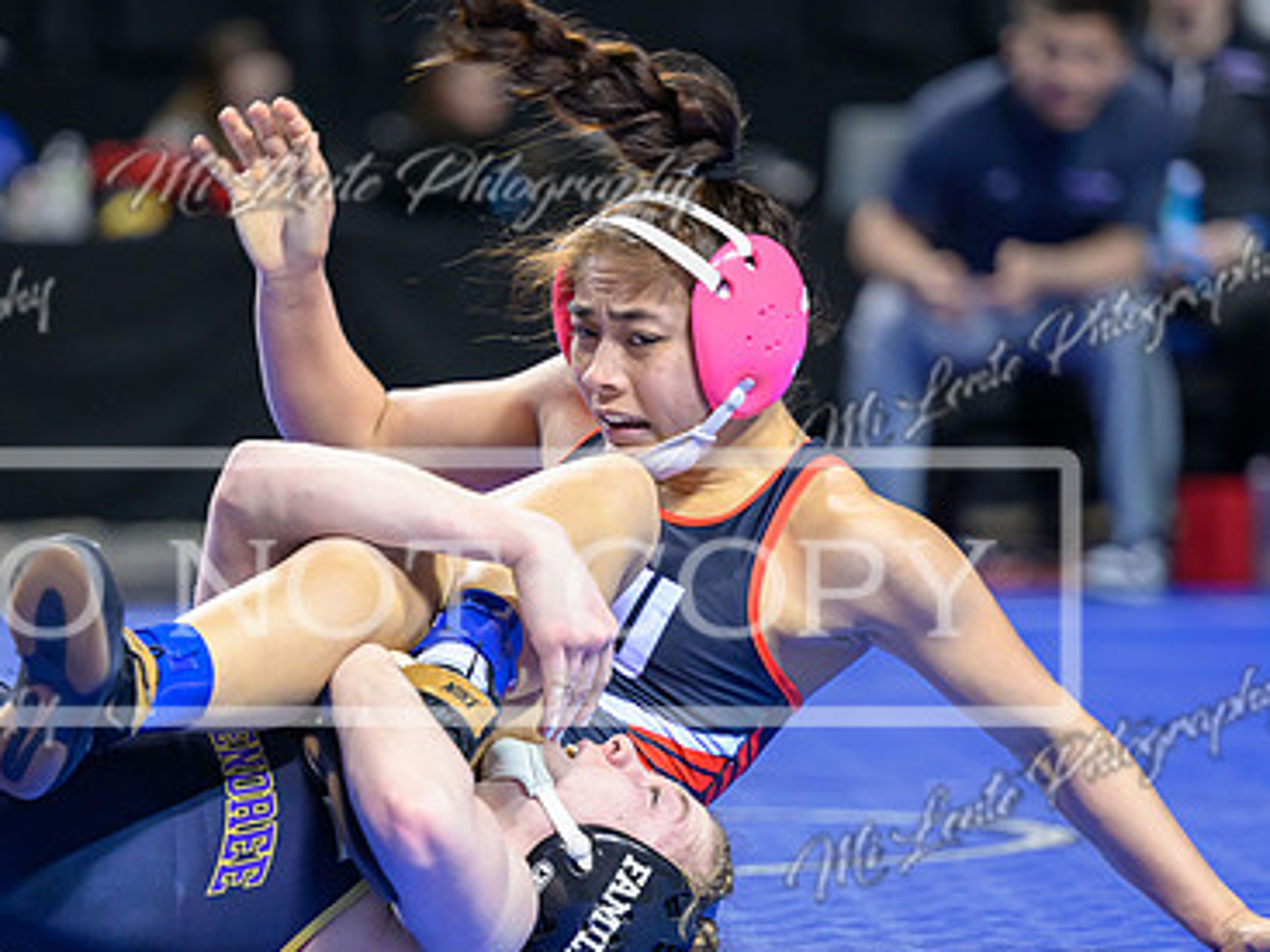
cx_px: 512
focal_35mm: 261
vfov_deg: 5.7
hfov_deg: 7.6
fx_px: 9572
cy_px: 714
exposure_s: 1/800
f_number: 2.8
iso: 3200
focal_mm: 155
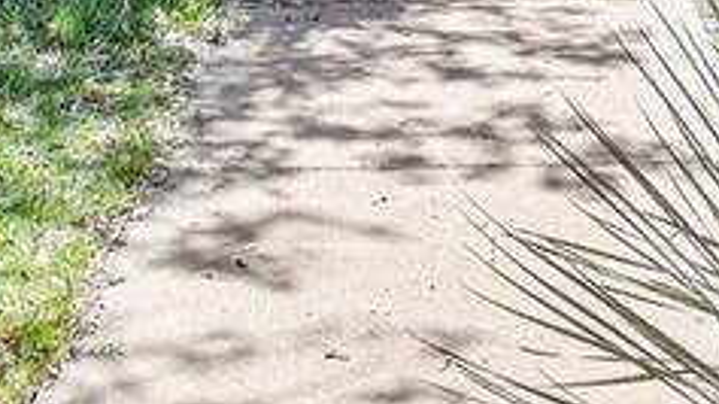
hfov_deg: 22.0
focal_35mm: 96
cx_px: 540
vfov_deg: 11.6
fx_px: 1829
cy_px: -337
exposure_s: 1/80
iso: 100
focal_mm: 17
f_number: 7.1
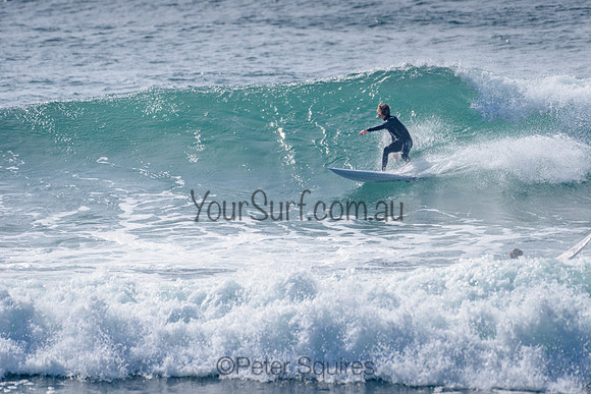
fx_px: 10052
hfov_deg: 3.4
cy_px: 153
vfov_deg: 2.2
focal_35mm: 612
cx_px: 362
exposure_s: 1/2000
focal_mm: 500
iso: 90
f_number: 5.6
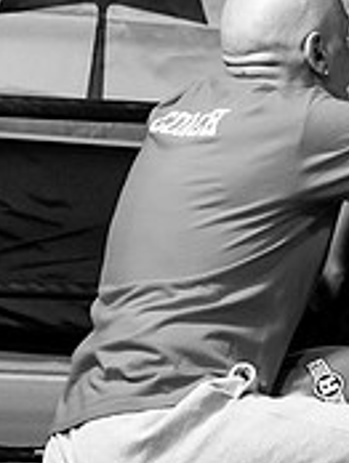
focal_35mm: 224
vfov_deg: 8.8
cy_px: 105
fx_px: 3004
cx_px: 546
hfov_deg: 6.5
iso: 8000
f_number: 2.8
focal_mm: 70
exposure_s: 1/1000
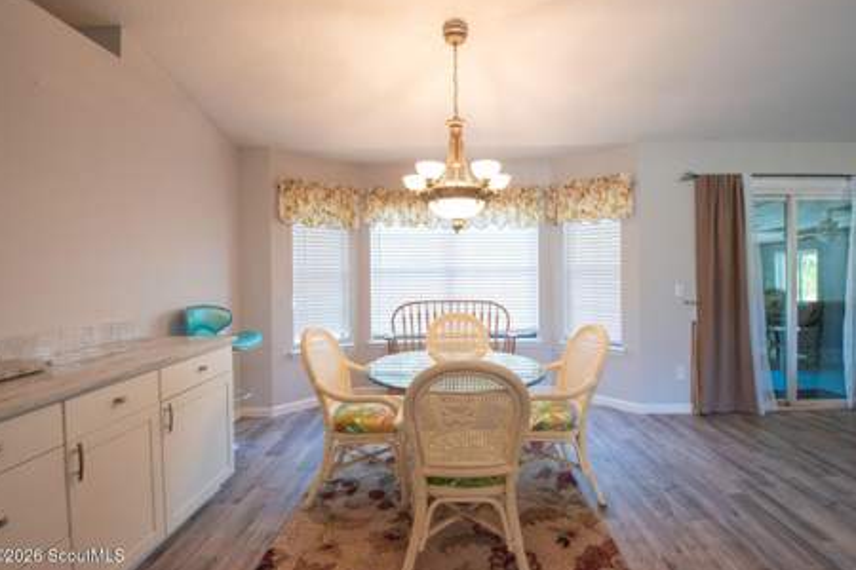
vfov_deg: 73.7
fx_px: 380
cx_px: 445
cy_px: 279
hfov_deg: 96.7
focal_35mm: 16
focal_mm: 10
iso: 1250
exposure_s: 1/25
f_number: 8
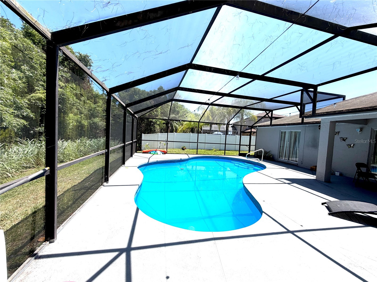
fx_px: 152
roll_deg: -3.1
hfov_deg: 102.1
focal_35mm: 14
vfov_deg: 85.7
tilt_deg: -2.4
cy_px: 141
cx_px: 188
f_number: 2.2
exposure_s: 1/770
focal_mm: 2.22
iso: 32
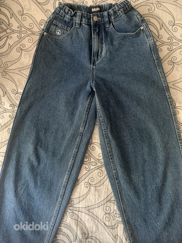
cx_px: 91
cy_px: 122
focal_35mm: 26
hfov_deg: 53.1
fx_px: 182
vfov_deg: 67.3
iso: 640
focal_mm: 4.25
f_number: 1.8
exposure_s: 1/30
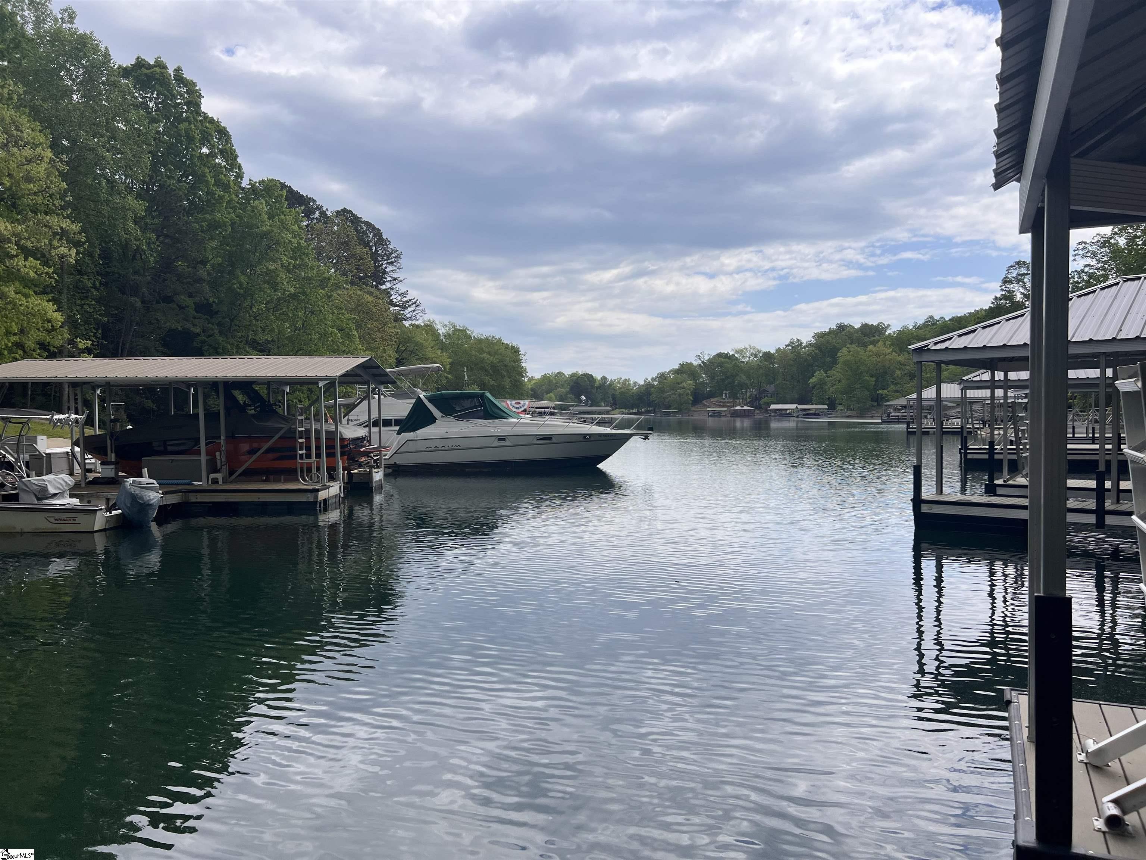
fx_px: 861
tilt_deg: -2.0
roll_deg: +0.9
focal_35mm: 26
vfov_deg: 53.1
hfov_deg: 67.3
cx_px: 573
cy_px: 430
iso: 50
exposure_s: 1/4444
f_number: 1.5
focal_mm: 5.7
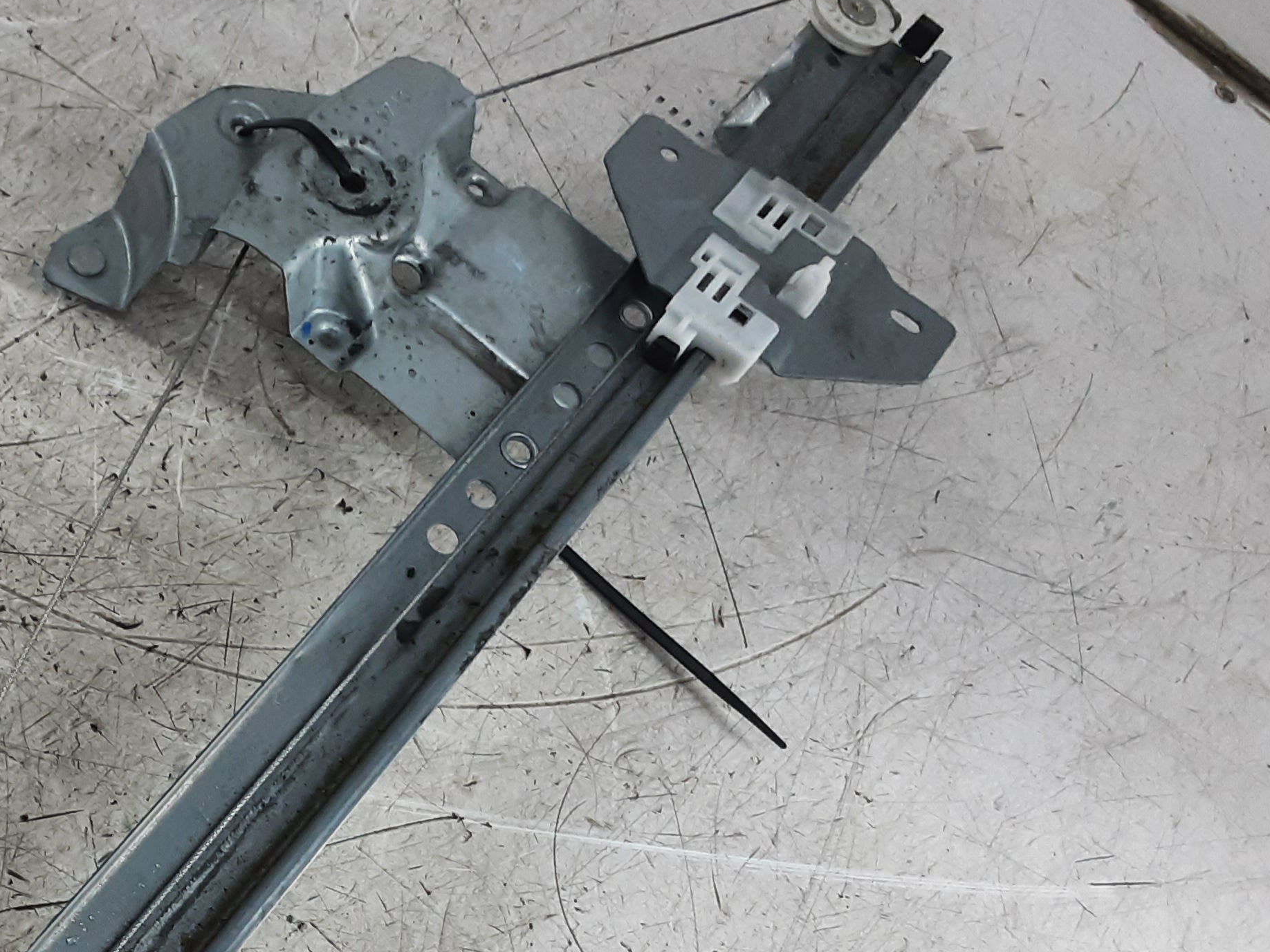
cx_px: 198
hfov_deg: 37.7
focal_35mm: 48
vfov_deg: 30.0
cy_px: 637
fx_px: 1761
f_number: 1.9
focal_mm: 2.91
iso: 100
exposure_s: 1/50
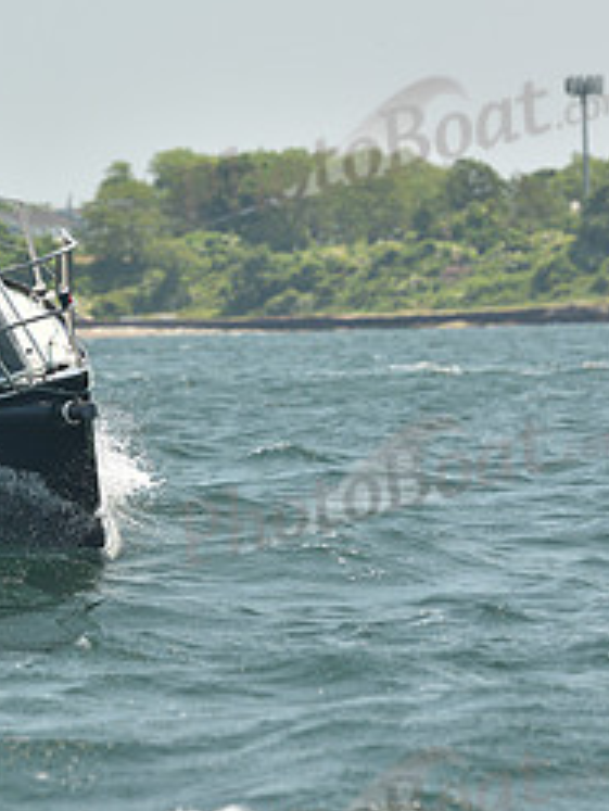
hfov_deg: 4.6
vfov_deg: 6.1
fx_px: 7617
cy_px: 360
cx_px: 10
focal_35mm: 325
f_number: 4.5
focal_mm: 145
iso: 250
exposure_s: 1/640
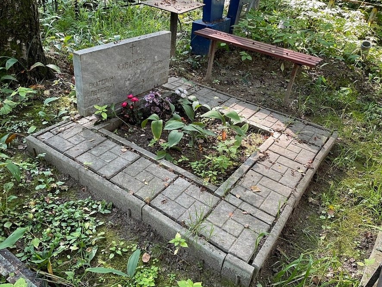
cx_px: 179
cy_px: 149
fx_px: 331
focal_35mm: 30
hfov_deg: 59.9
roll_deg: -6.6
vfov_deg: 46.8
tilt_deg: -31.4
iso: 125
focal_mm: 4.2
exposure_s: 1/95
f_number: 1.6
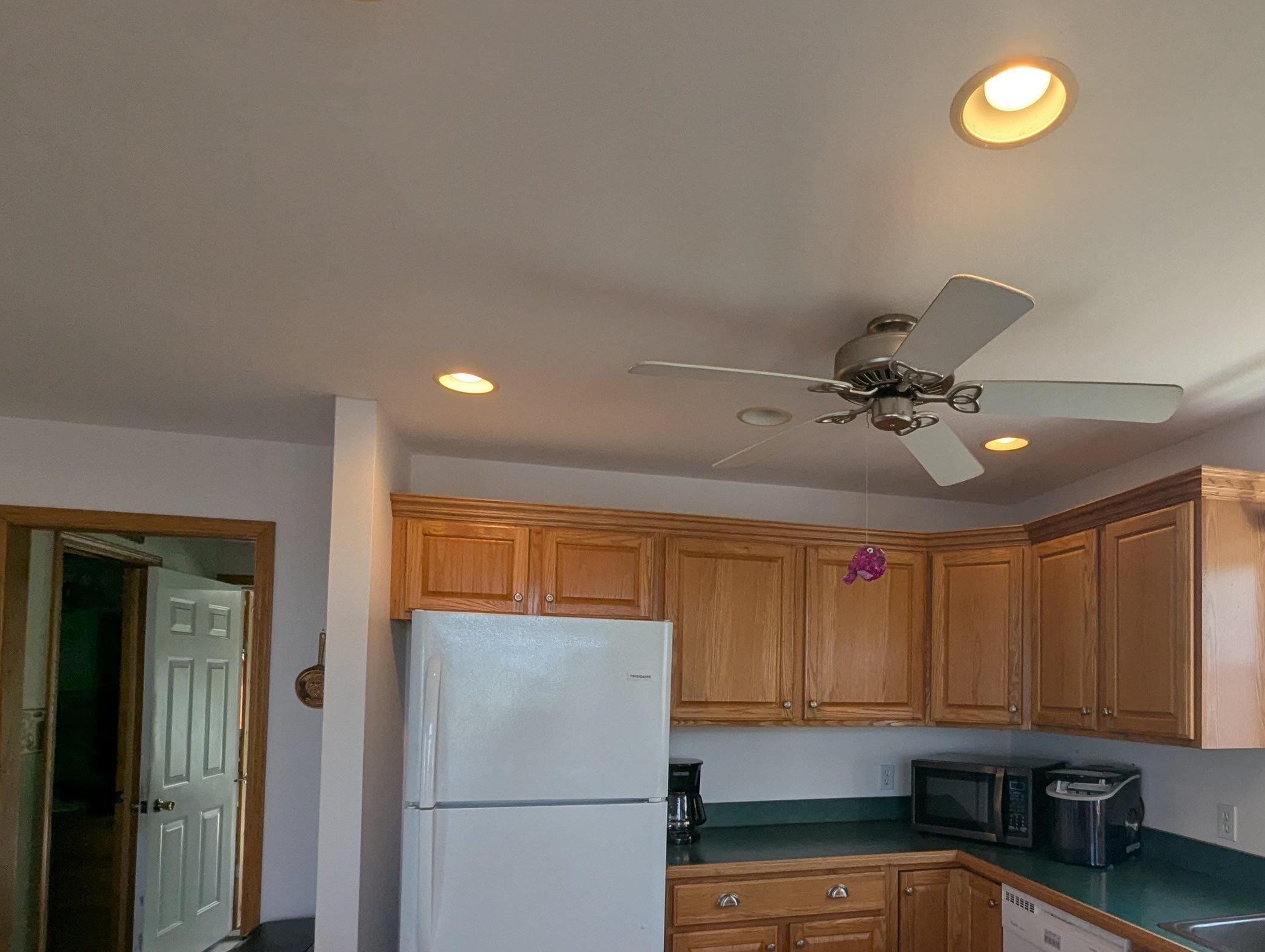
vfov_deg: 66.5
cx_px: 775
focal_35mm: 19
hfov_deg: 83.3
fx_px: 695
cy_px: 654
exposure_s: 1/274
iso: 52
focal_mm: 1.95
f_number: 2.2
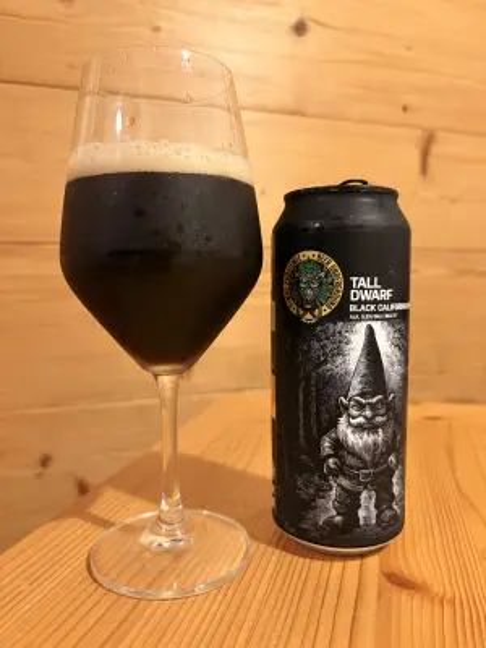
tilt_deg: -5.2
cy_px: 324
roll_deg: +1.3
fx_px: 487
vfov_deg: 67.3
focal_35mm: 26
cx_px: 243
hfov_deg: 53.1
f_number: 1.6
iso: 400
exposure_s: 1/50
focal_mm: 5.96
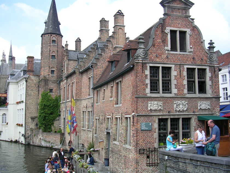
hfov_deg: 49.0
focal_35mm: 38
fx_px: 252
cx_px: 115
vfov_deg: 37.7
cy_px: 86
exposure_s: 1/520
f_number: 2.8
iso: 50
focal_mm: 5.8
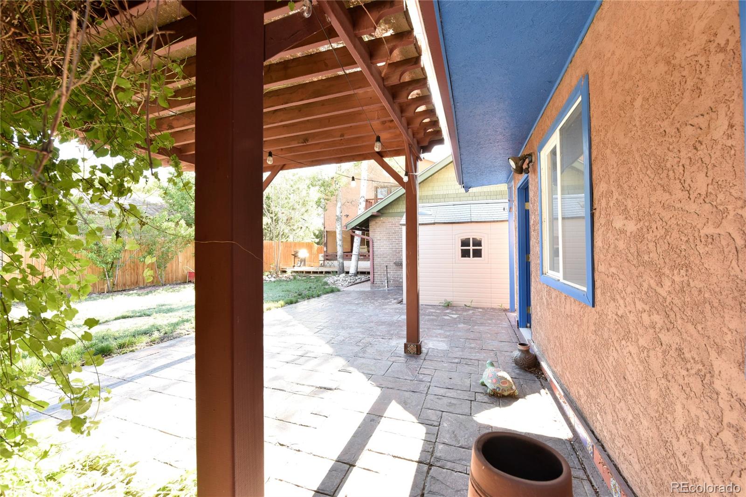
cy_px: 248
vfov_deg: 81.2
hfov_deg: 104.3
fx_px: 290
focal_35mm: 14
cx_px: 373
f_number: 10
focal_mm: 14
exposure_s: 1/25
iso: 400
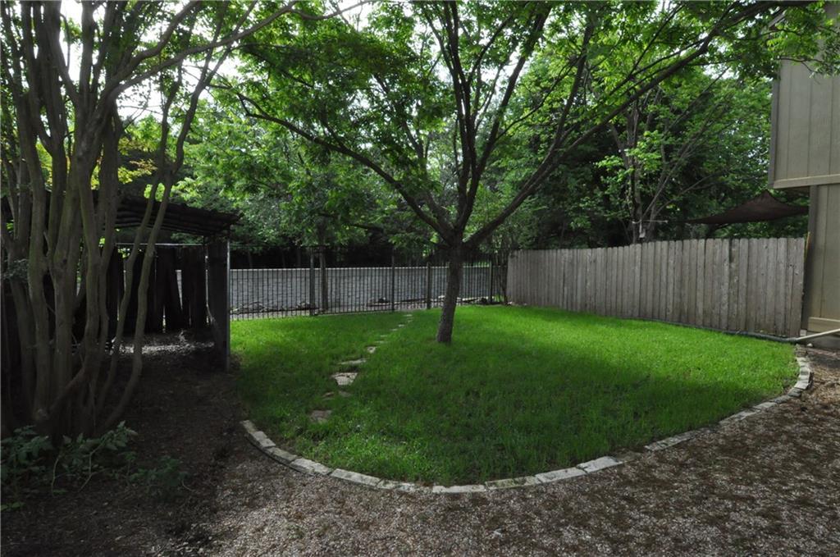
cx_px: 420
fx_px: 419
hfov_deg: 90.1
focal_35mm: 18
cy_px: 278
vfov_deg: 67.2
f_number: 22
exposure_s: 1/200
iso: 2000
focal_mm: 12
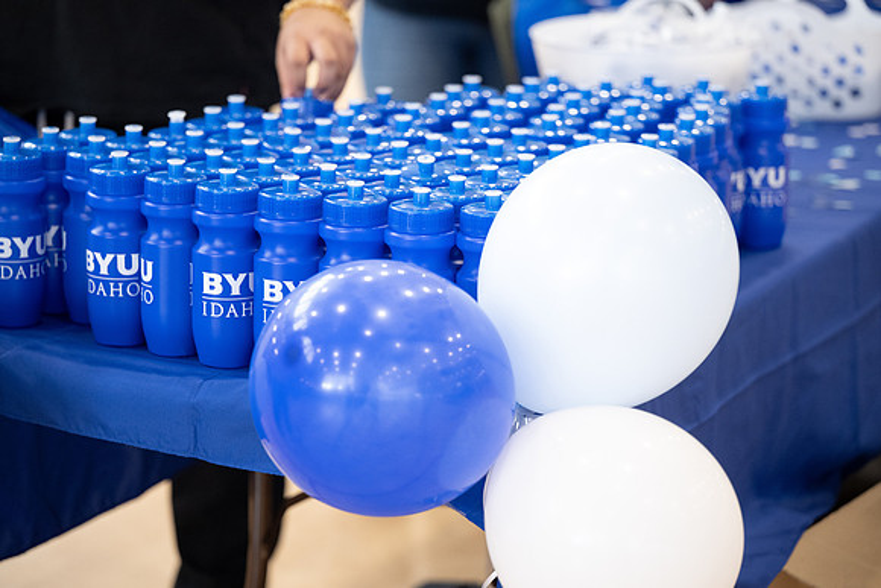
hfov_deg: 17.2
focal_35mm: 119
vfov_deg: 11.5
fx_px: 2920
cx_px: 446
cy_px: 293
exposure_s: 1/250
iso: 2500
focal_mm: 115
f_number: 2.8
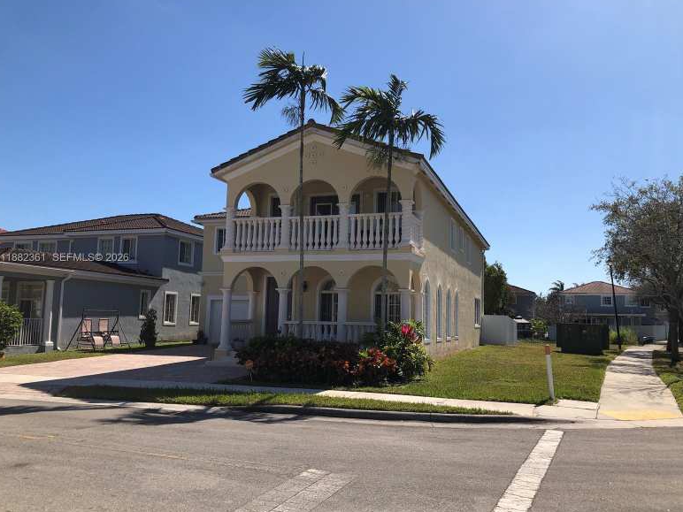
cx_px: 345
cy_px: 258
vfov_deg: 48.2
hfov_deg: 61.7
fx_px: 572
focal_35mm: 29
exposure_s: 1/2525
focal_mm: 3.99
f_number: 1.8
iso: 20
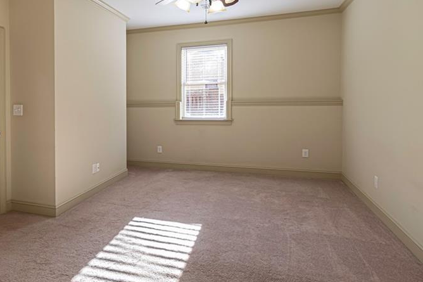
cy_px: 134
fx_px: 270
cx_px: 149
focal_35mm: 23
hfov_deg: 74.3
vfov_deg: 55.1
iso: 200
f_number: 8
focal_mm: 10
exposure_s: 1/25
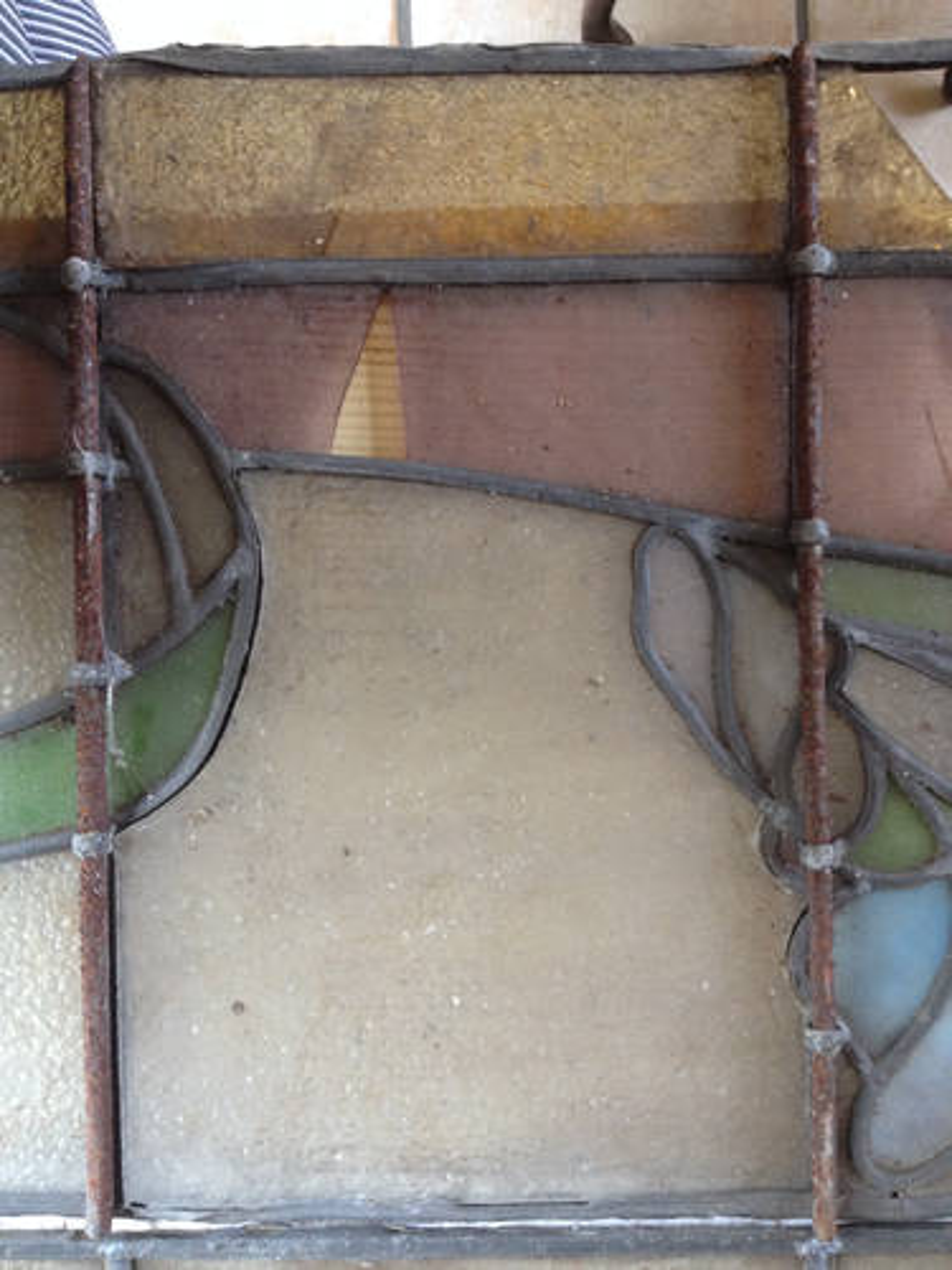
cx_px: 476
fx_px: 1283
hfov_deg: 40.7
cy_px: 635
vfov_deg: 52.6
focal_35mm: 35
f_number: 2.4
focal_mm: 4.28
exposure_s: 1/20
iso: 160
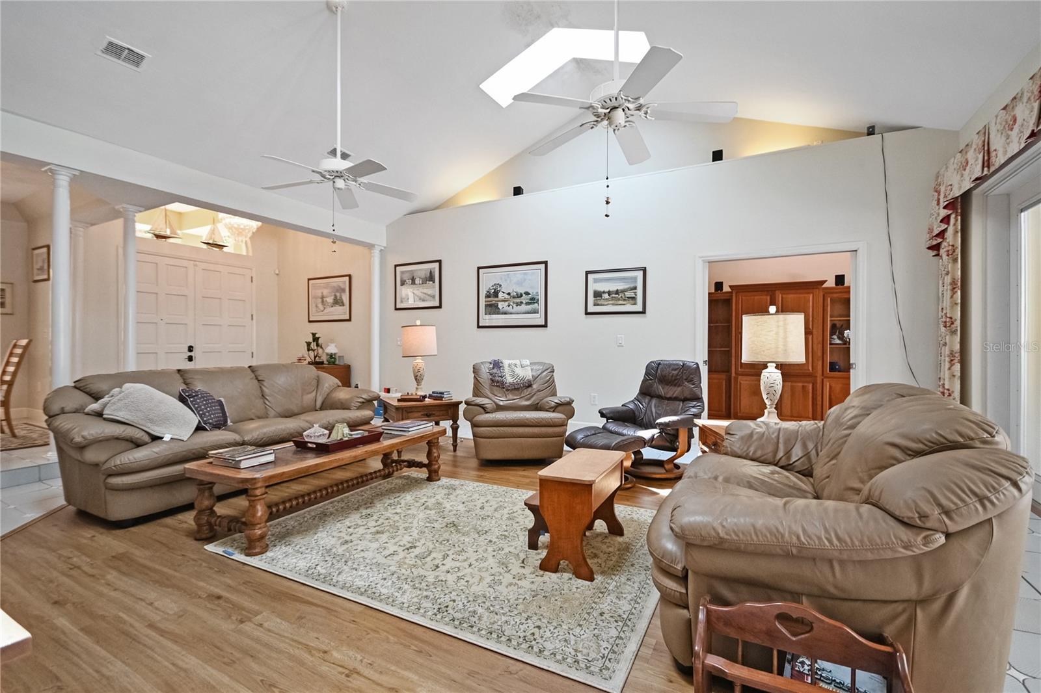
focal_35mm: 15
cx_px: 520
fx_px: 434
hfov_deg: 100.4
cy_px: 346
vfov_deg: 77.3
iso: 1000
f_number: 5
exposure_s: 1/100
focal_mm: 10
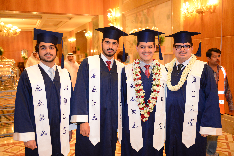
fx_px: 228
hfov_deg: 54.4
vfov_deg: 37.9
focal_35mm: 35
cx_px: 117
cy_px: 78
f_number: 2.8
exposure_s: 1/100
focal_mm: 35
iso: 1000
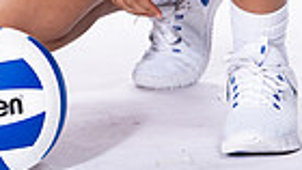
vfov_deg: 2.0
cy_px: -269
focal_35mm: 593
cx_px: 153
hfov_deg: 3.6
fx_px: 4752
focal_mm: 176
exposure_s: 1/200
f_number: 5.6
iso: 800
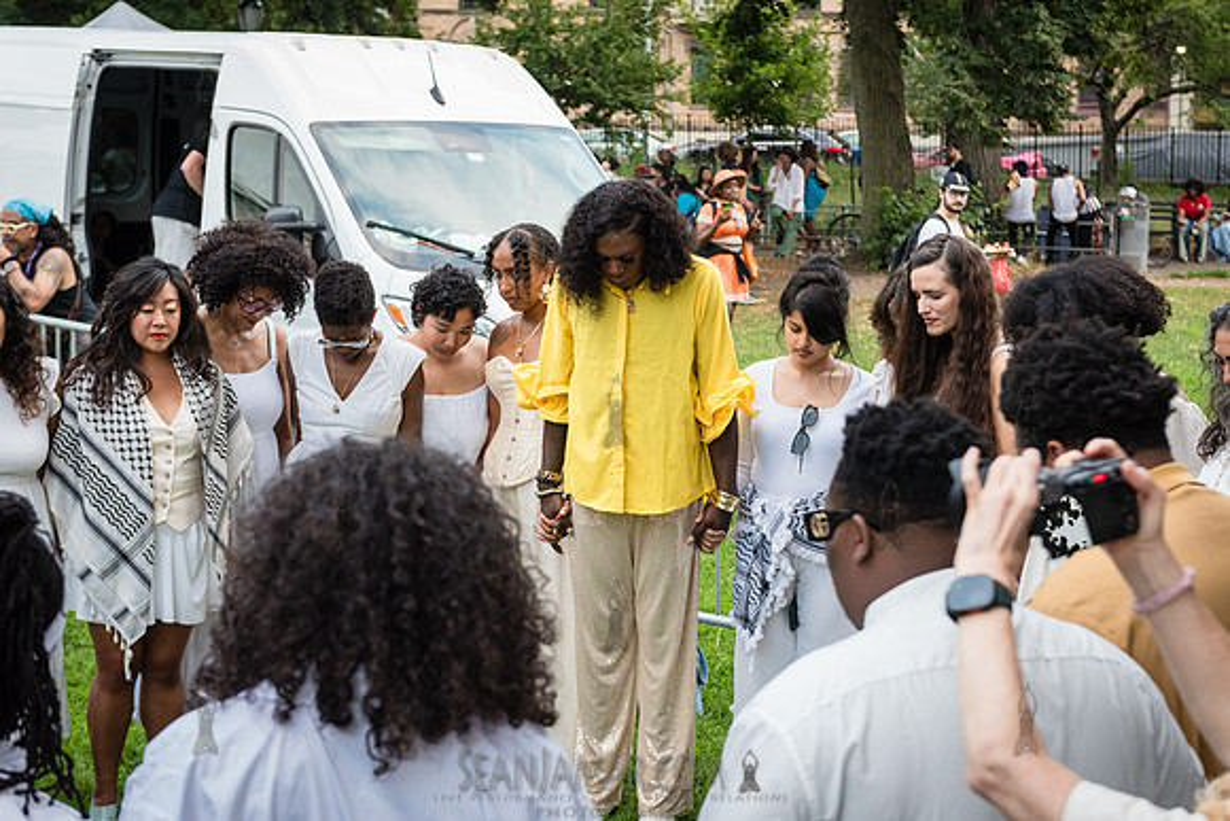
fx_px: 2392
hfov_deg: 28.8
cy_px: 410
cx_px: 615
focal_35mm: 70
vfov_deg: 19.5
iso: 2000
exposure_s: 1/320
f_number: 5
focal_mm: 70
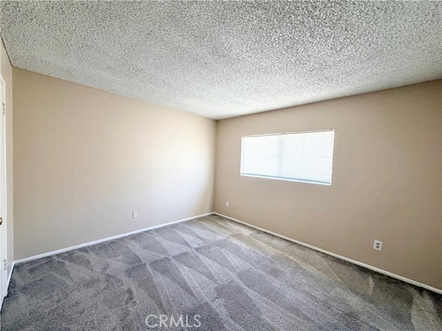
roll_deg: -1.0
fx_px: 179
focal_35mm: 14
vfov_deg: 85.7
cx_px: 221
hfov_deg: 102.1
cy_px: 166
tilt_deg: -2.6
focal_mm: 2.22
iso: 320
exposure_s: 1/60
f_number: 2.2
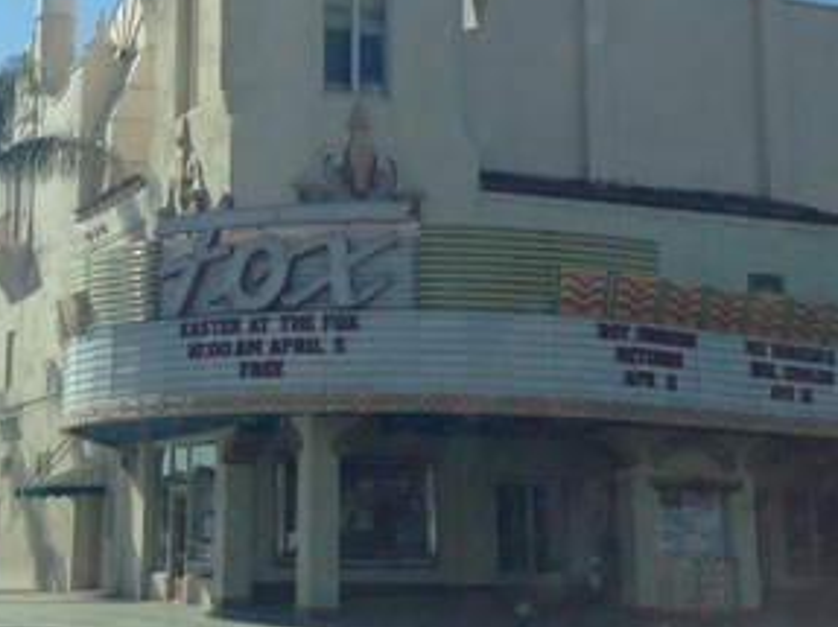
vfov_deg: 18.7
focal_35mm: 78
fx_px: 1887
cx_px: 280
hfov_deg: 24.9
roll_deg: +0.2
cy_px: 137
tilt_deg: +14.4
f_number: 2.4
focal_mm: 4.28
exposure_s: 1/2208
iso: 50
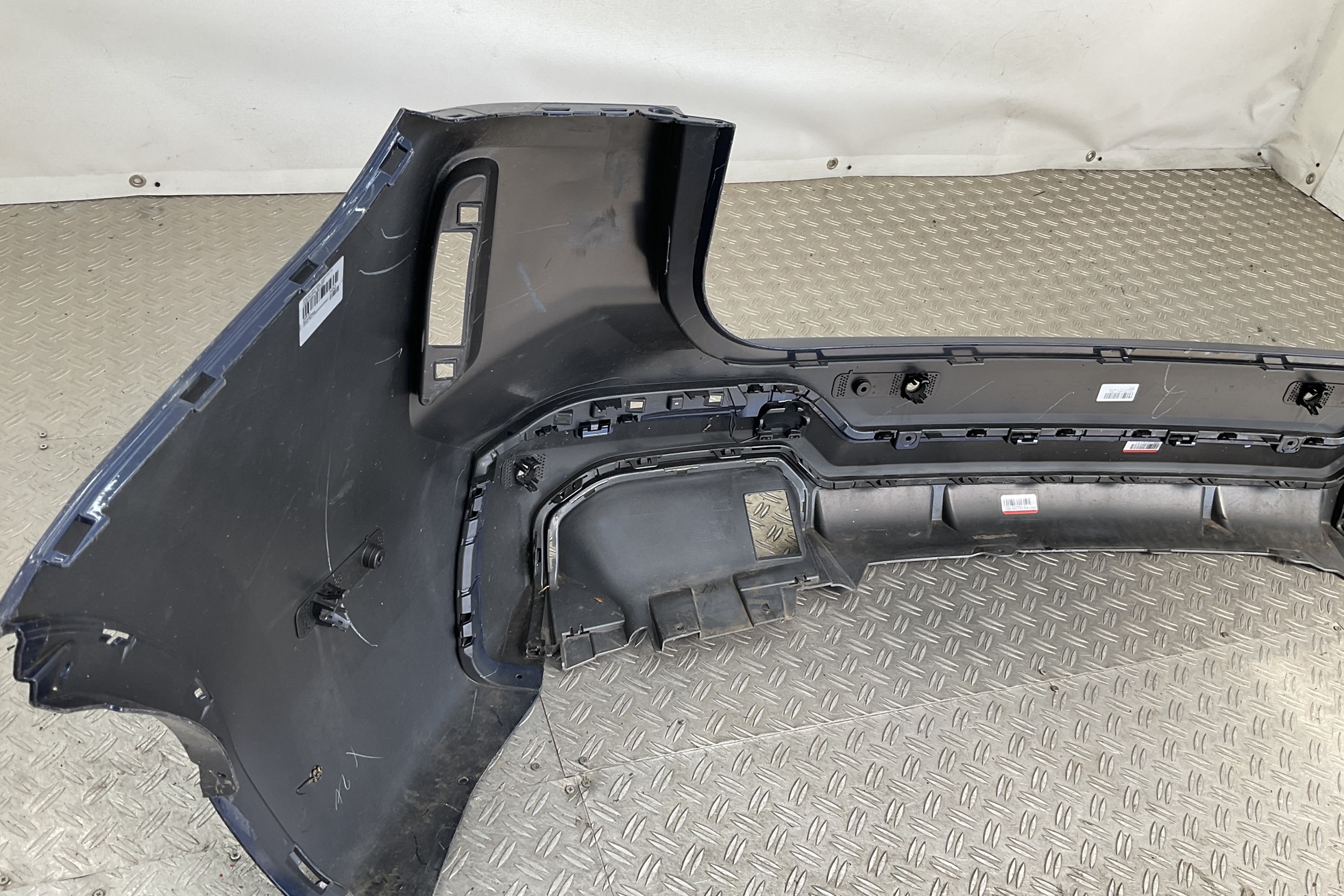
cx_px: 672
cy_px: 481
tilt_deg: -40.9
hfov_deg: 60.3
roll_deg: -12.6
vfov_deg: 42.3
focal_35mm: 31
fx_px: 1157
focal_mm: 3
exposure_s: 1/100
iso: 16
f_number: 1.8
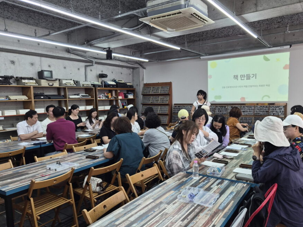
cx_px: 166
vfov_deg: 51.3
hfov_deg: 65.2
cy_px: 121
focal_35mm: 27
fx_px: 236
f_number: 1.8
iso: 160
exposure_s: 1/120
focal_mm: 5.4
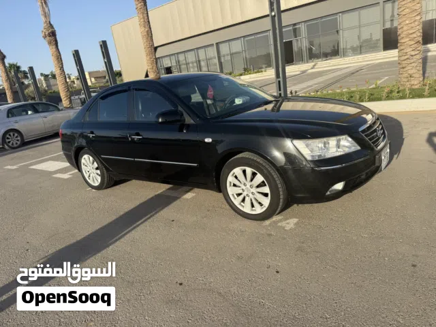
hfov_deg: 71.6
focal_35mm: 24
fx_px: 302
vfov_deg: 56.8
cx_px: 218
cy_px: 164
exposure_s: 1/3021
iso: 80
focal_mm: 6.76
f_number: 1.78
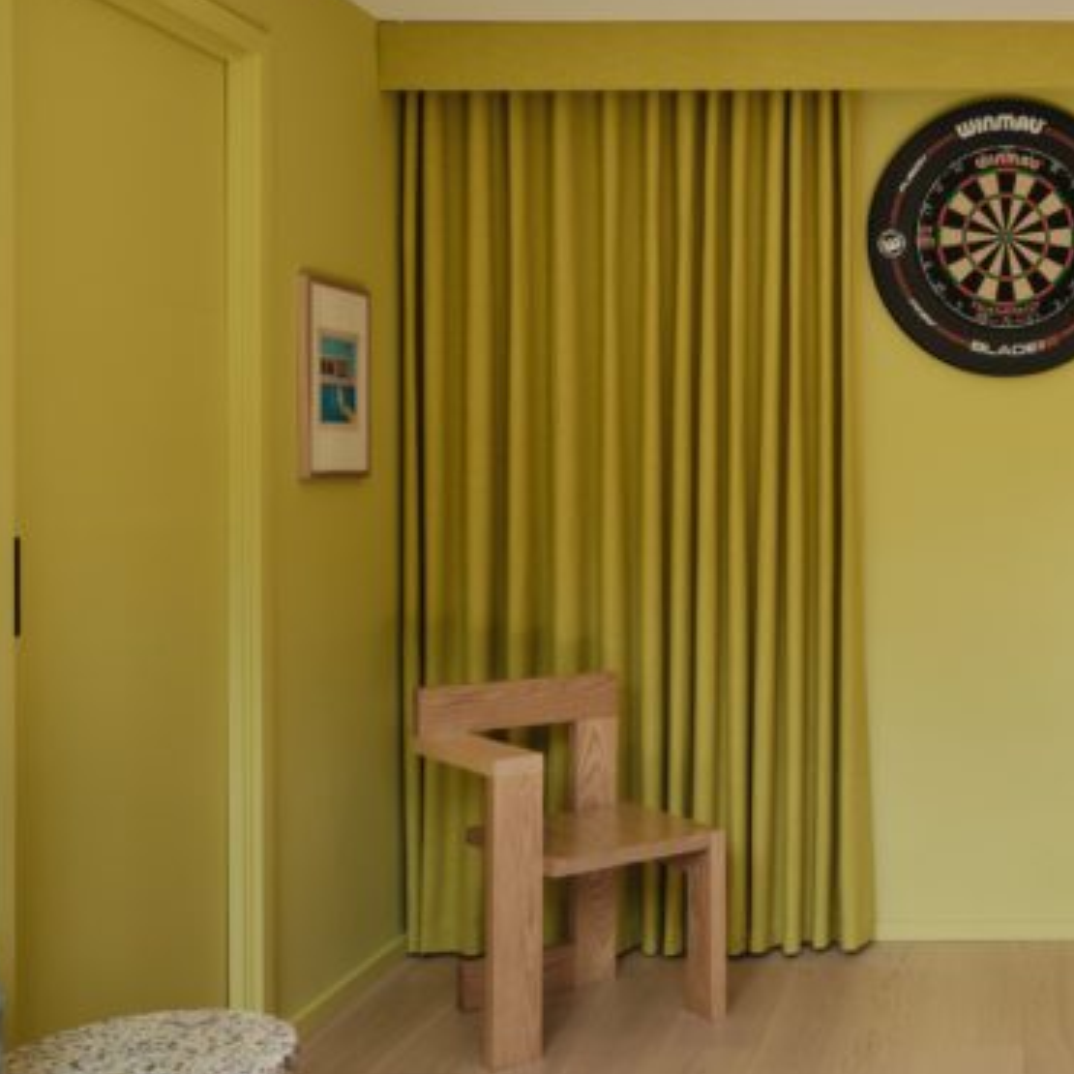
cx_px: 961
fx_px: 1544
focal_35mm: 44
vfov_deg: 38.3
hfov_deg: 36.1
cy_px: 470
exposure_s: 1/6
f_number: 11
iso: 400
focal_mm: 30.3
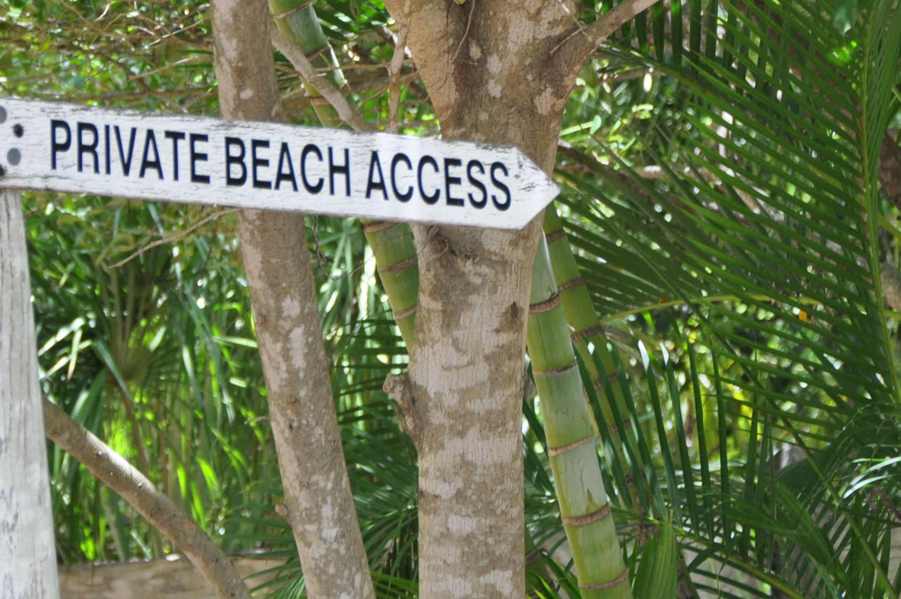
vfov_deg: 3.7
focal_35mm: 371
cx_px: 477
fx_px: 9275
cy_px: 272
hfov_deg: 5.6
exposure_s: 1/100
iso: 400
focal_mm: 130
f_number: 6
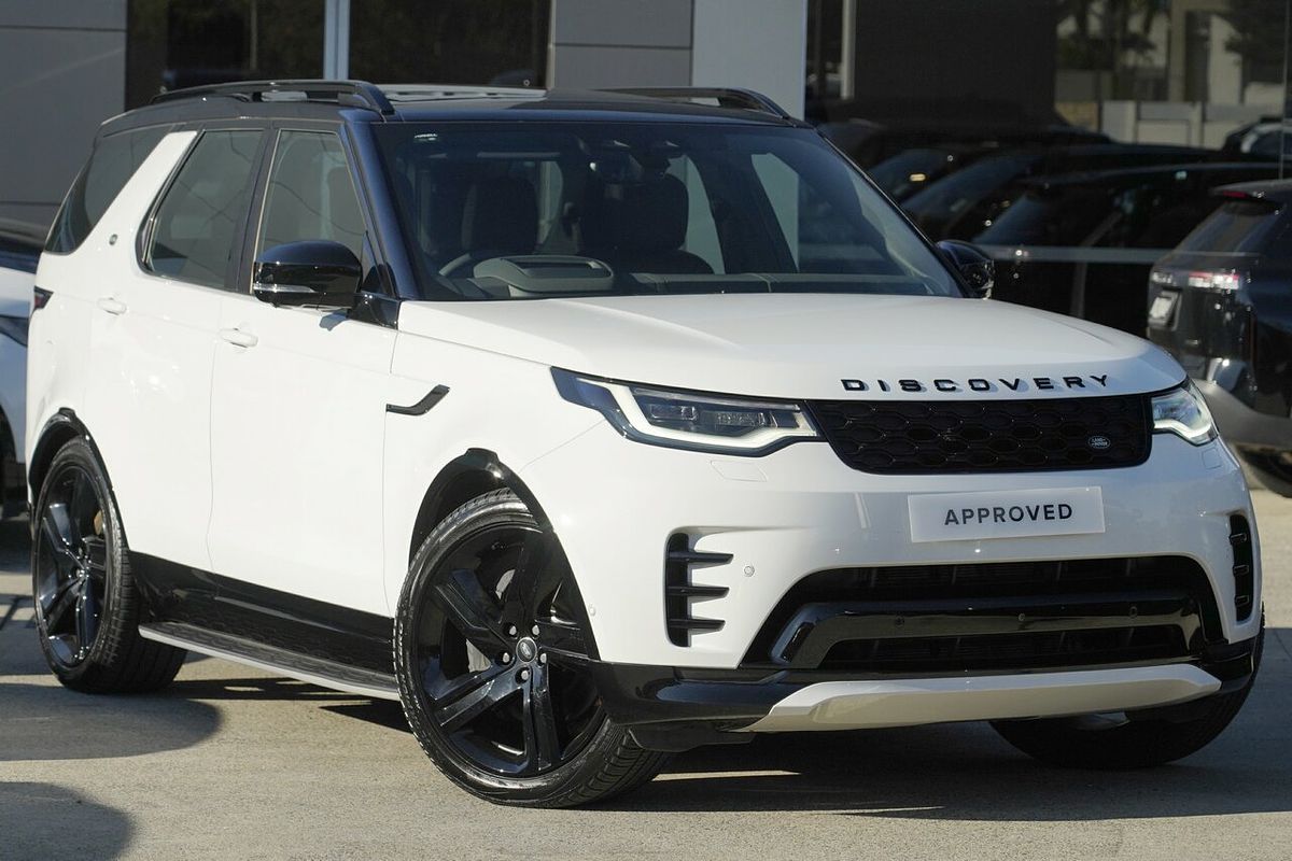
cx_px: 646
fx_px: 3768
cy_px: 430
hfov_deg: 19.5
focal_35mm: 105
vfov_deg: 13.0
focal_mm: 105
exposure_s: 1/2500
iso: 1000
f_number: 5.6
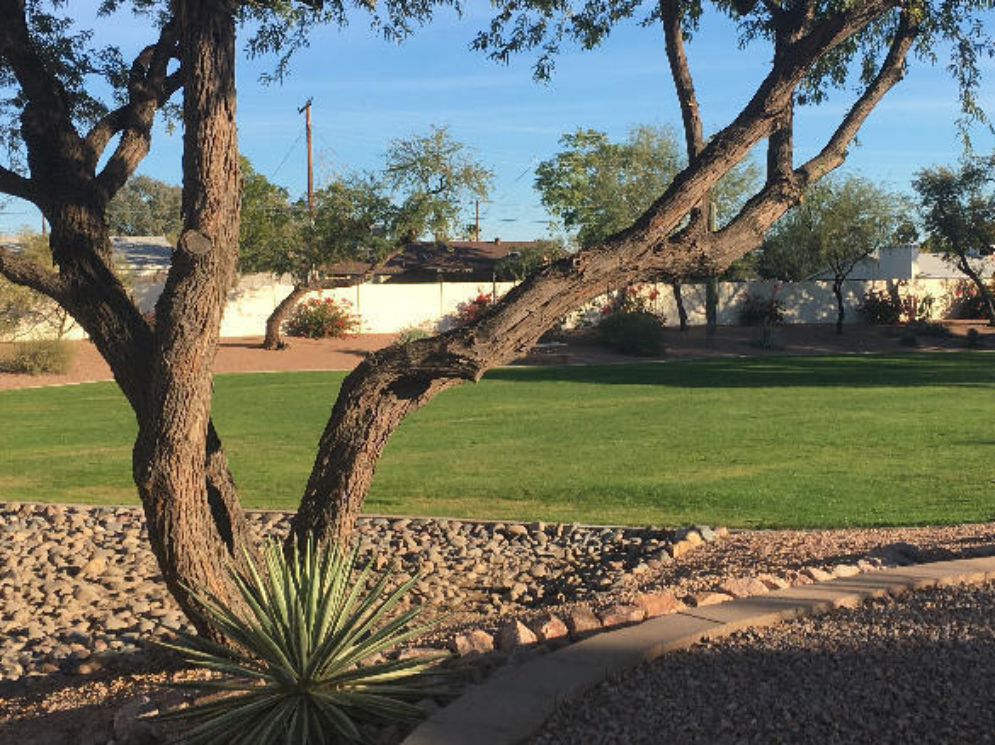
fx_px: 1436
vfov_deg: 29.0
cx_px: 529
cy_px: 316
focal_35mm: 50
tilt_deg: -0.9
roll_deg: +1.4
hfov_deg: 38.2
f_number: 2.2
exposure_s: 1/999
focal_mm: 4.15
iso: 25
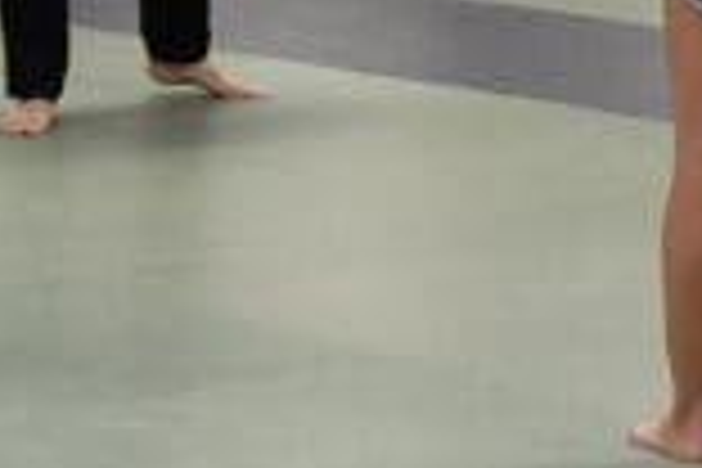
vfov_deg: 5.3
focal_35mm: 256
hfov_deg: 8.0
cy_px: -484
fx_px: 4992
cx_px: 351
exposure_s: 1/125
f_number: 3.8
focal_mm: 26
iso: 800
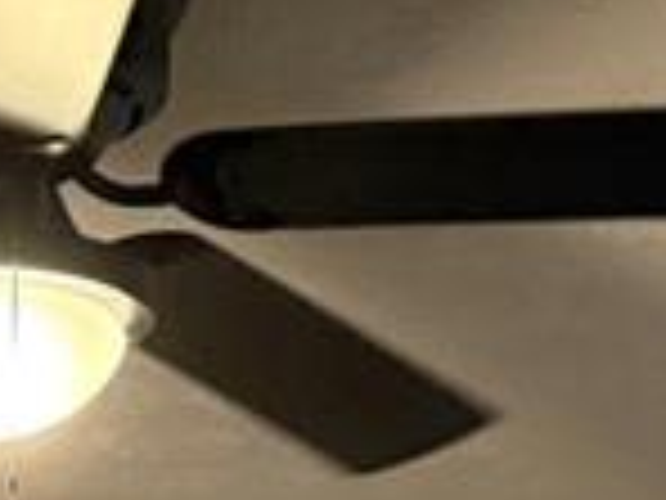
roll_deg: -0.8
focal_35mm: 166
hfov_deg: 11.8
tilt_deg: -2.6
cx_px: 0
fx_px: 3194
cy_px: 1568
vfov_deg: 7.7
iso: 400
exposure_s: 1/60
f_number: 1.78
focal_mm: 6.76
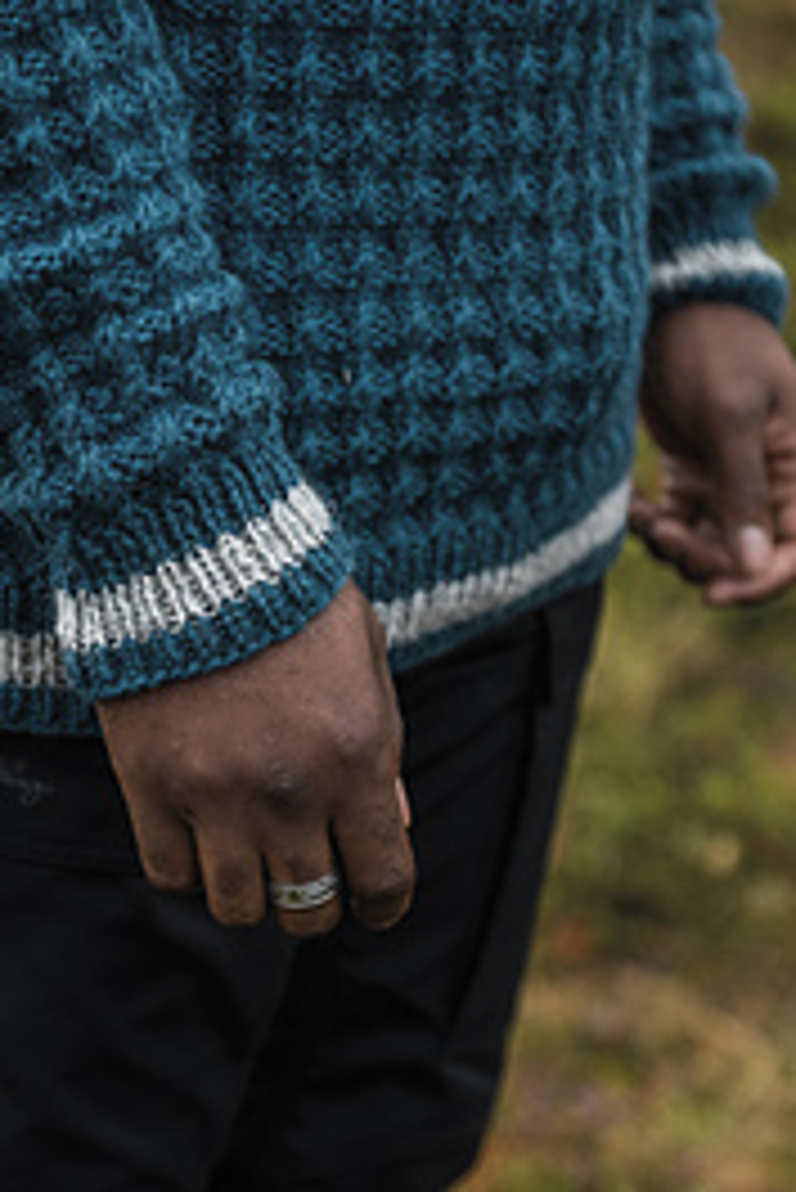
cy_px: 639
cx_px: 160
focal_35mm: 132
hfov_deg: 10.4
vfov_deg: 15.5
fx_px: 4372
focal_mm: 70
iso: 500
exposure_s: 1/800
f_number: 4
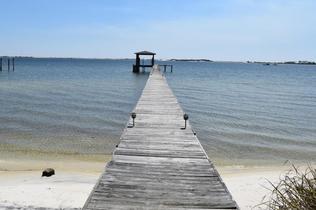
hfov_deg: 53.0
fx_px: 316
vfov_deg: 36.8
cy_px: 88
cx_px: 136
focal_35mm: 36
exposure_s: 1/500
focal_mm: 20
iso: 200
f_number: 11
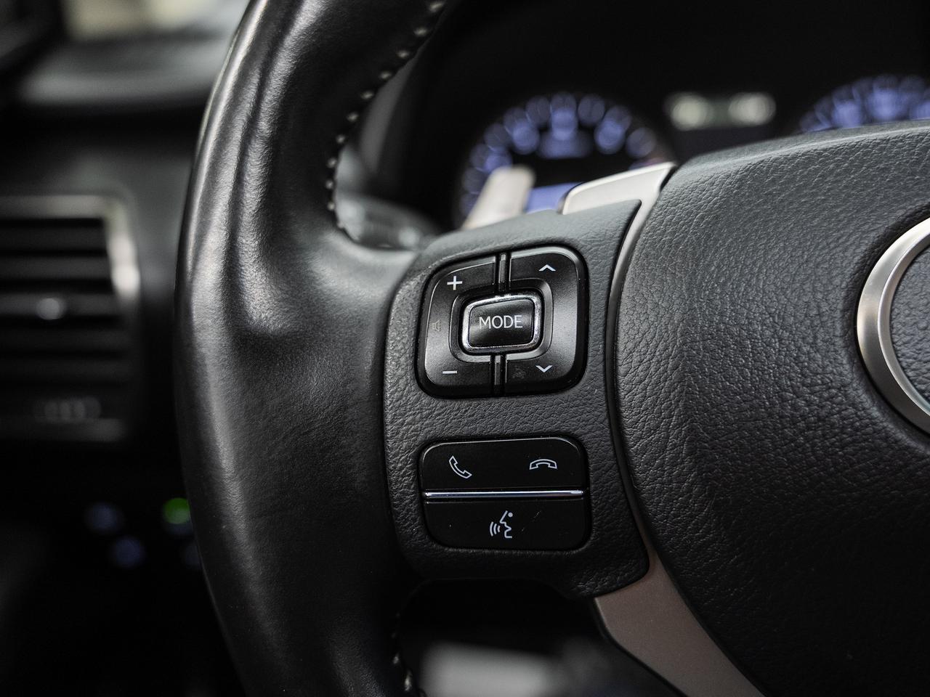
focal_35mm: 30
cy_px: 348
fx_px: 805
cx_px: 465
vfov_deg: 46.8
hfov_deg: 60.0
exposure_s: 1/60
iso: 1000
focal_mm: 27.7
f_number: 3.2
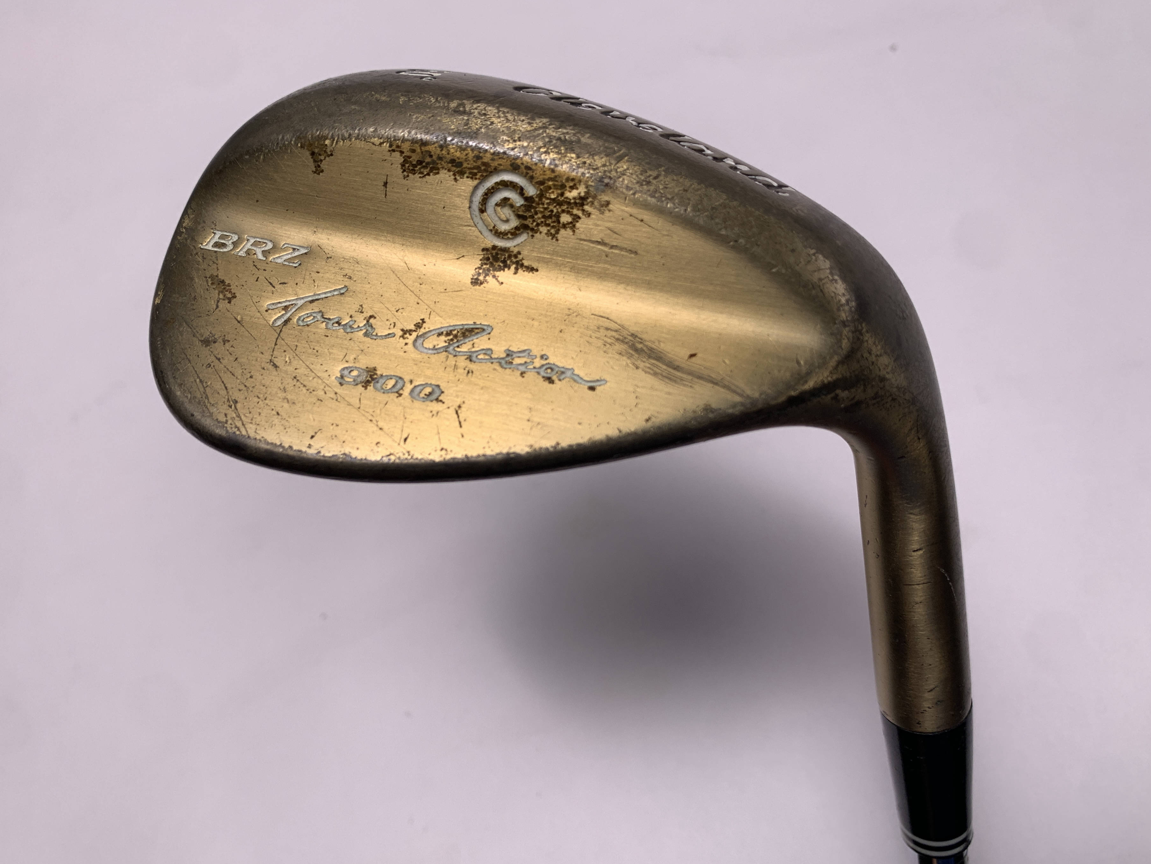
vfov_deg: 48.2
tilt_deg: -67.9
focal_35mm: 29
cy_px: 476
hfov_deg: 61.6
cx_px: 537
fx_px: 964
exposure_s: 1/388
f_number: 1.8
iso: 25
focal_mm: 4.25
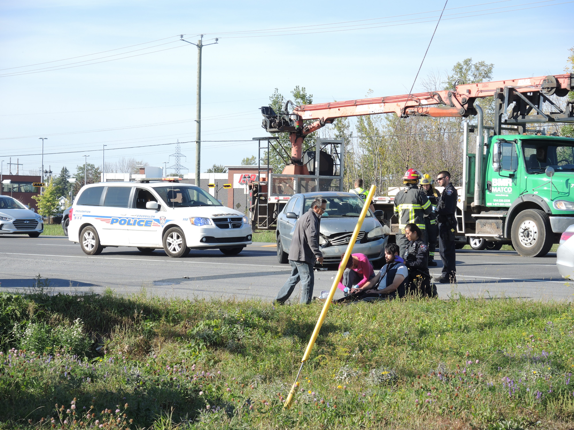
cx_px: 287
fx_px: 1741
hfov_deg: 18.7
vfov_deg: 14.1
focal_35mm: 105
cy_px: 215
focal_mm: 22.1
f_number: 3.5
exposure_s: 1/500
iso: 80
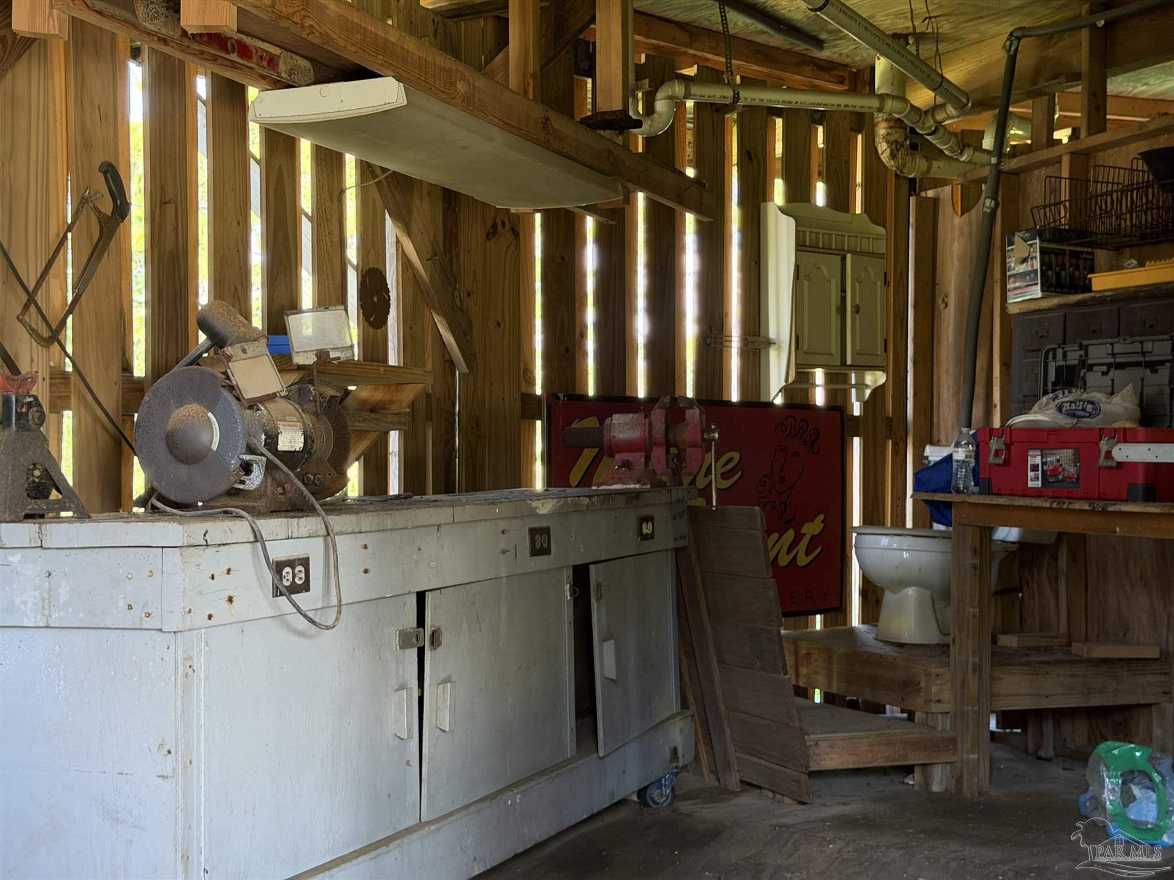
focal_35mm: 48
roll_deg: +0.6
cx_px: 587
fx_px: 1628
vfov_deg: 30.3
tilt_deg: +1.1
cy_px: 440
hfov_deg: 39.7
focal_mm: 6.76
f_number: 1.78
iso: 250
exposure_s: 1/60
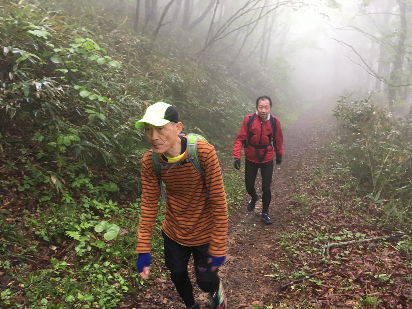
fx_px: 345
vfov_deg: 48.2
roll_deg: +2.7
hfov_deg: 61.7
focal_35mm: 29
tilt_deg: -19.8
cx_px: 206
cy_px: 154
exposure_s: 1/30
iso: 100
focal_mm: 4.15
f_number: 2.2
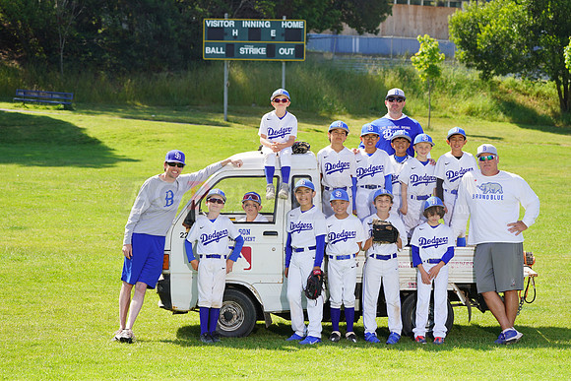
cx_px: 286
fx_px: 1840
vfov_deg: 11.8
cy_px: 190
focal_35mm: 116
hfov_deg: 17.6
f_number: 6.3
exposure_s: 1/250
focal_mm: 116
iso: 100
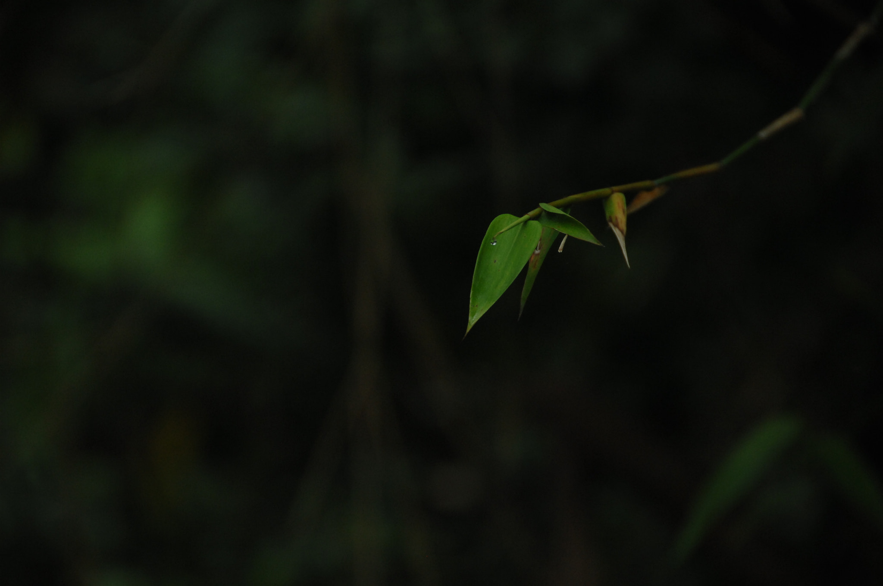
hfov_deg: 6.9
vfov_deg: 4.6
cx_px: 442
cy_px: 293
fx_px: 7349
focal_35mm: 300
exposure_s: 1/200
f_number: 5.6
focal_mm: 200
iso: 400
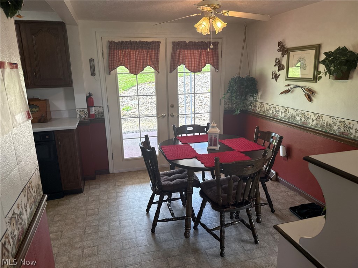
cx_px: 179
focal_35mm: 24
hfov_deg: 71.6
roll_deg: +0.9
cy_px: 134
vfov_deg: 56.8
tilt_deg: -13.5
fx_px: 248
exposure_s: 1/231
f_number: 1.78
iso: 200
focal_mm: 6.76
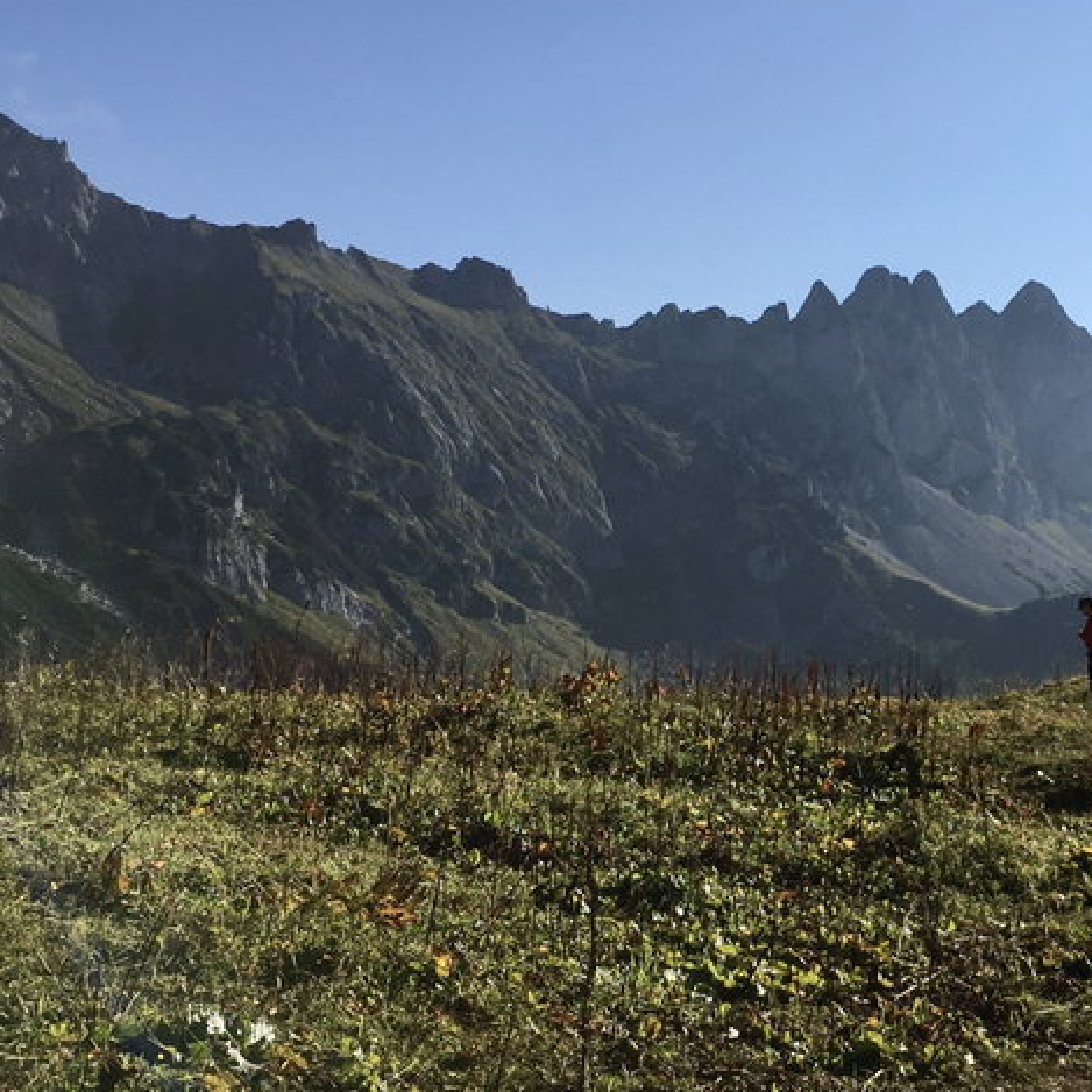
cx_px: 882
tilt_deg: +2.5
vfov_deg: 30.5
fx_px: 1999
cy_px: 454
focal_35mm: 56
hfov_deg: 29.8
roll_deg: +2.1
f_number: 2.2
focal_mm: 4.15
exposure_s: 1/2747
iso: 25
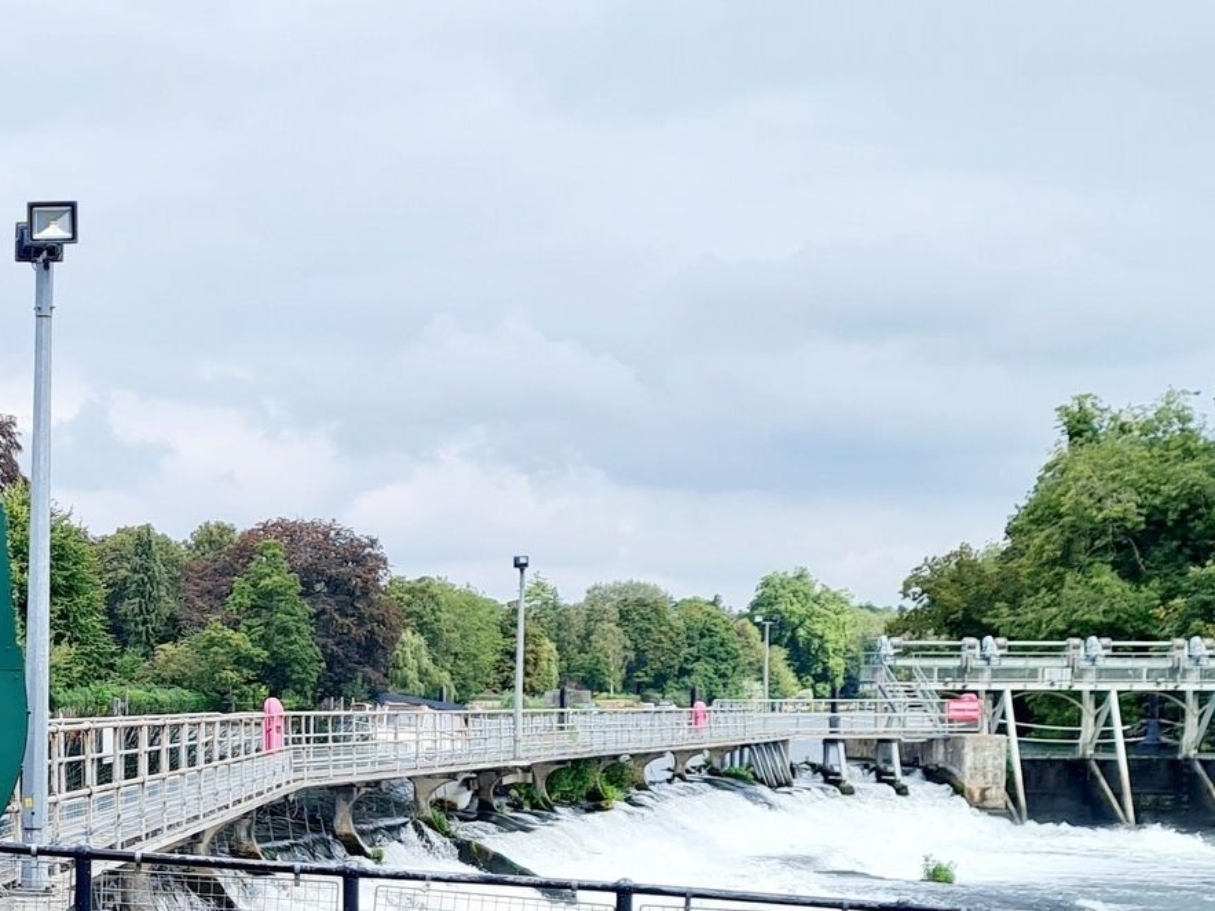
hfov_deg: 34.2
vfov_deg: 27.2
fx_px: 1860
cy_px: 663
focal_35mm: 53
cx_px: 120
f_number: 1.8
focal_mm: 5.4
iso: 50
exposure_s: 1/2000
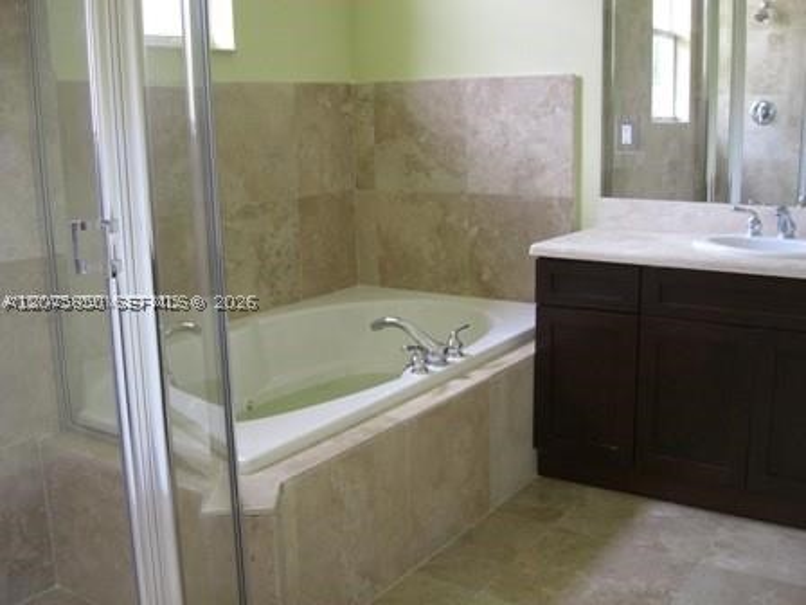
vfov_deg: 37.7
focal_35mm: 38
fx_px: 885
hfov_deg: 49.0
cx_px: 403
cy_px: 302
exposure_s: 1/60
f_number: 2.8
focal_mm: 7.9
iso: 400
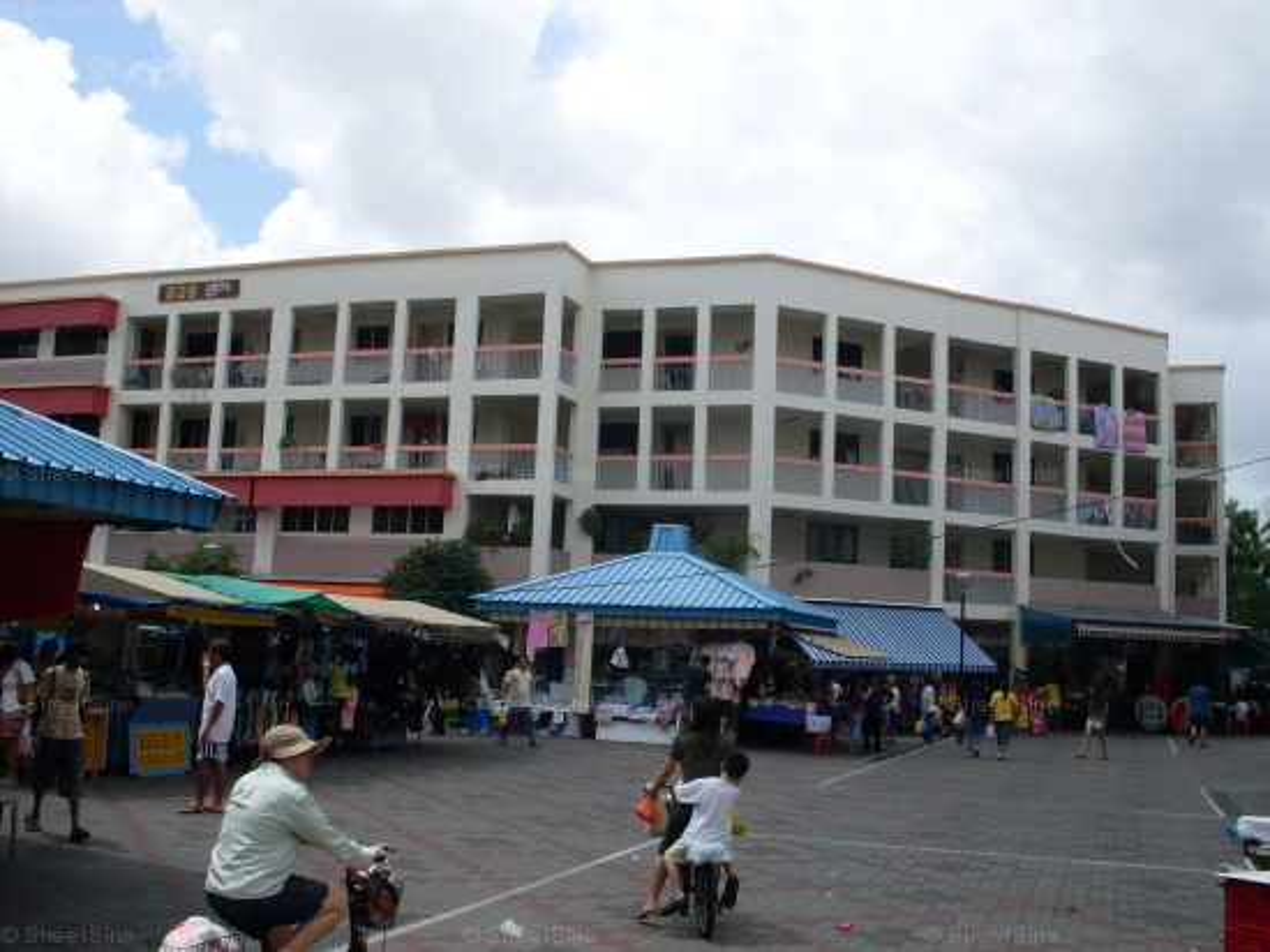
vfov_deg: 37.7
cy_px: 476
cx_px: 635
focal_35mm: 38
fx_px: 1394
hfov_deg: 49.0
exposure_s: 1/250
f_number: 8.4
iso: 80
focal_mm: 6.3
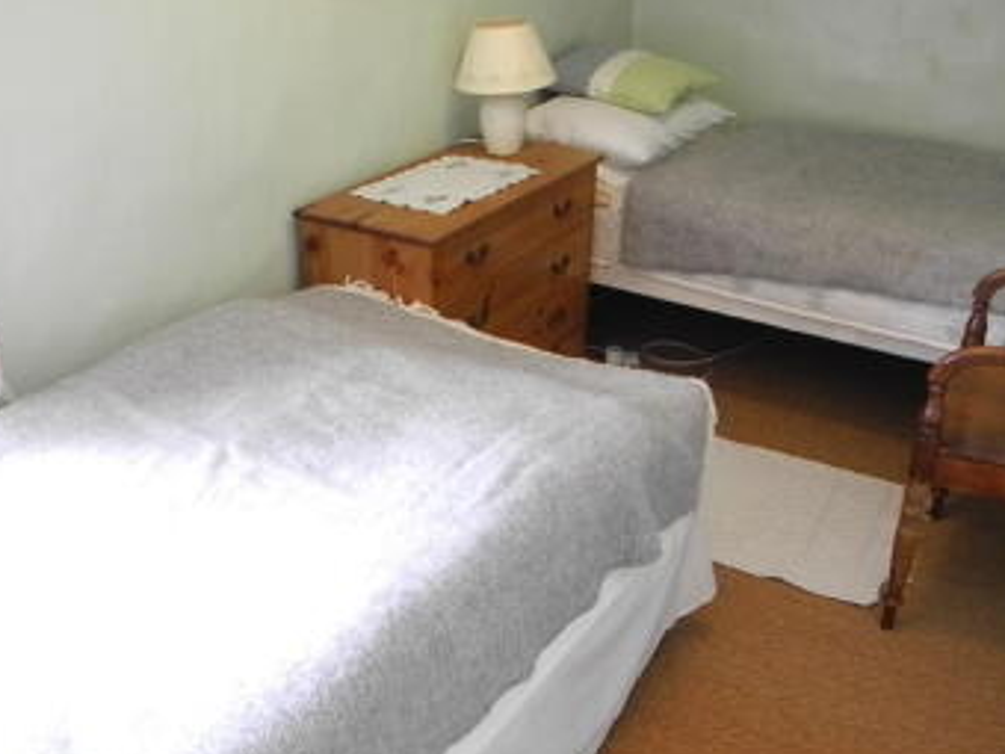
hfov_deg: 39.5
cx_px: 392
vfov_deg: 30.3
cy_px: 353
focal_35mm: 48
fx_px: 1394
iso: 400
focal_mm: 6
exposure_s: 1/33
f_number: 2.8
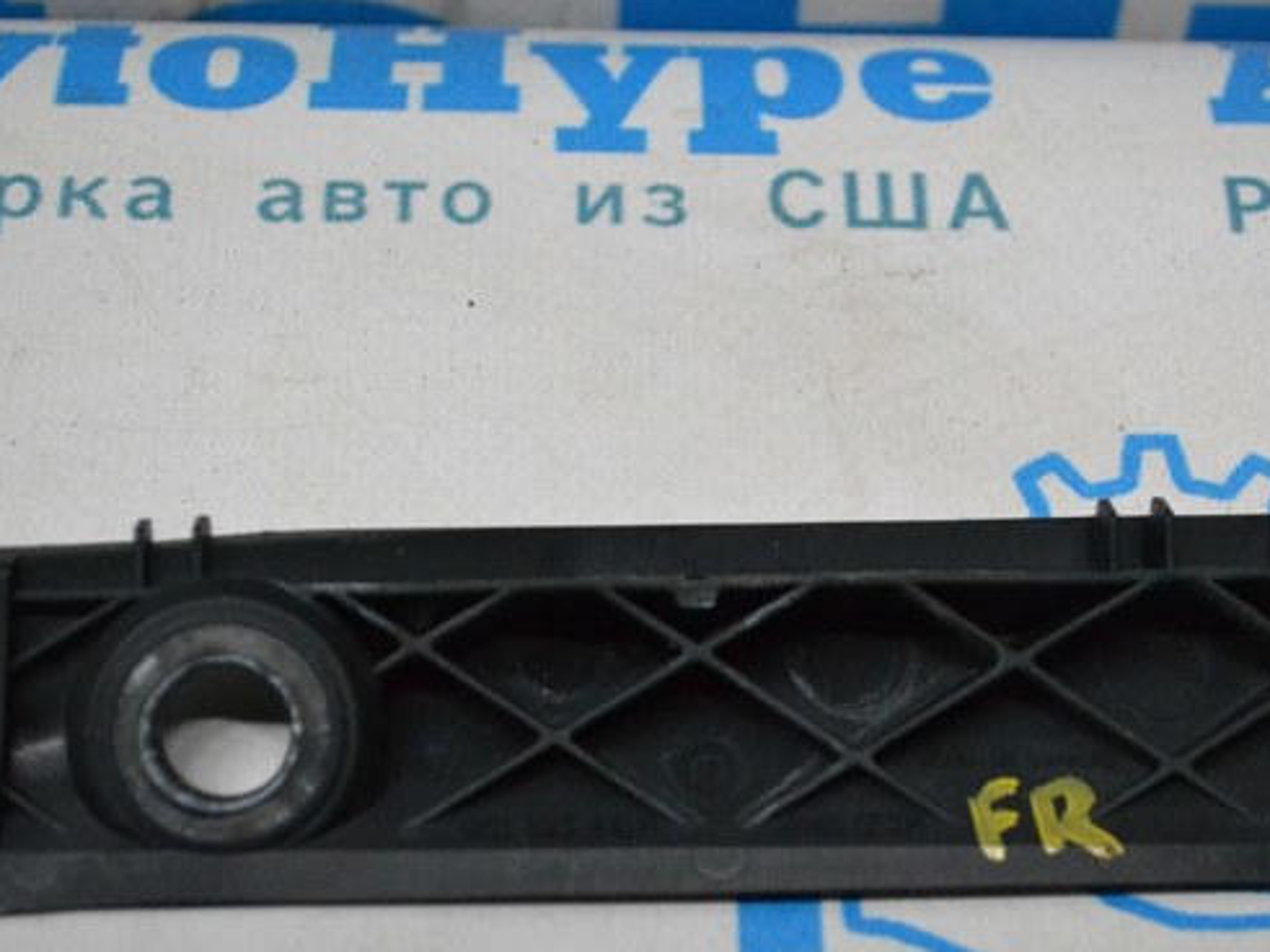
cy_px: 530
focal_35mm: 85
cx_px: 740
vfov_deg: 17.4
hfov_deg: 23.1
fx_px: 3104
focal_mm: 45
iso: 3200
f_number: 5.3
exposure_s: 1/500
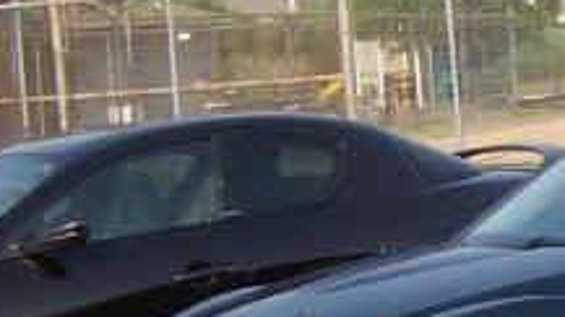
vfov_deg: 6.6
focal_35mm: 185
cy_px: 233
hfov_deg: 11.4
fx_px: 2771
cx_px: 711
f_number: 4.7
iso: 100
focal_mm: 6
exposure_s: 1/489
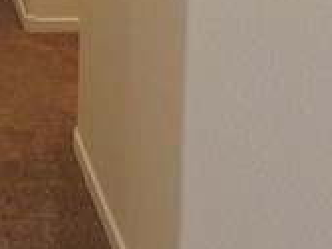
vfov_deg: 9.3
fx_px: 1409
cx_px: -129
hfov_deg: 12.9
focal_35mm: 147
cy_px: -301
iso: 200
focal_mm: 4.3
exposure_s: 1/30
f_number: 3.3
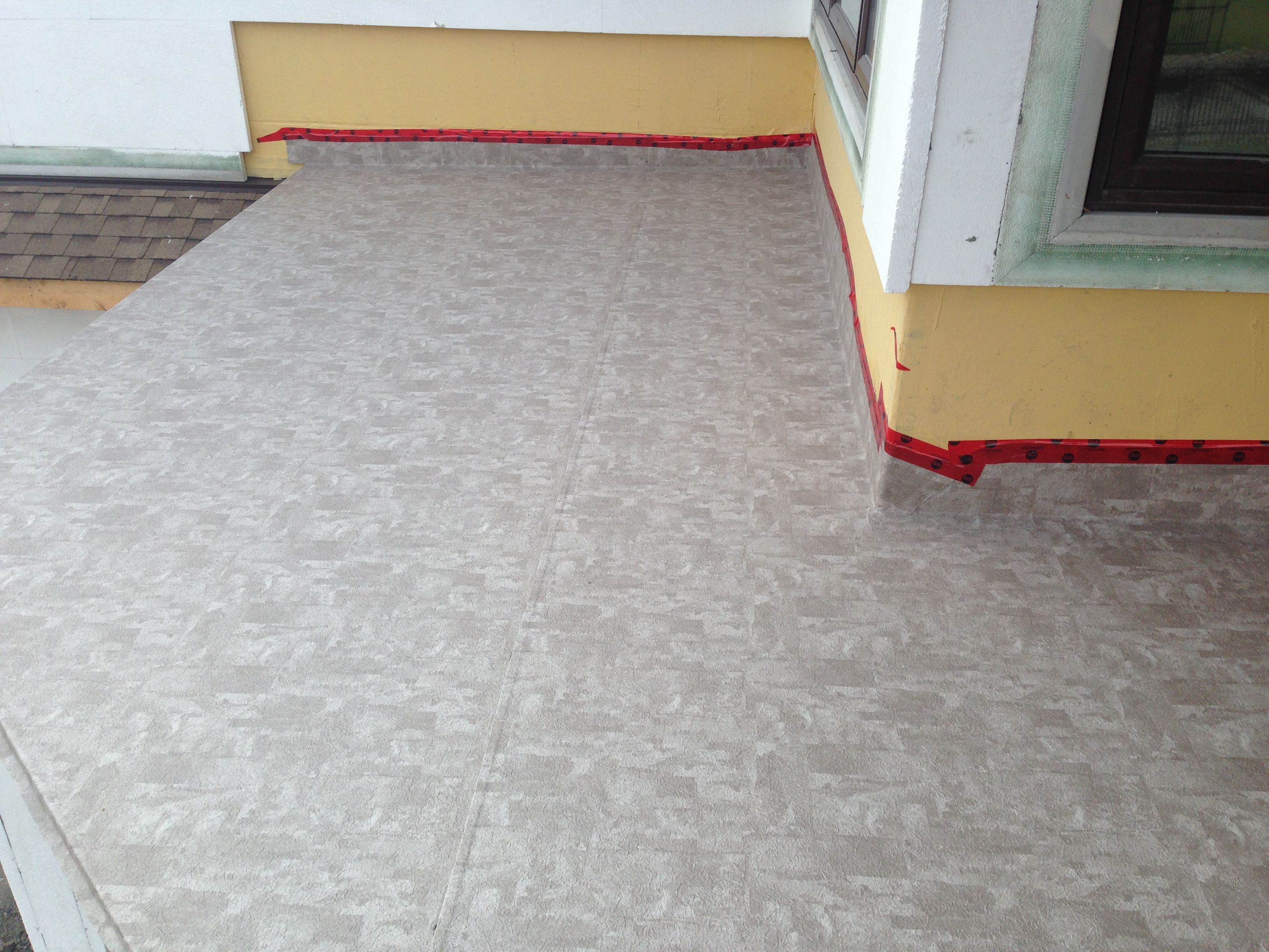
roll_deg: -0.5
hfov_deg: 55.4
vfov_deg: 42.9
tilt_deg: -29.6
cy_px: 476
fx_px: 1210
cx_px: 634
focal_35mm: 33
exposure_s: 1/275
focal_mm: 4.12
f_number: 2.4
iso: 50
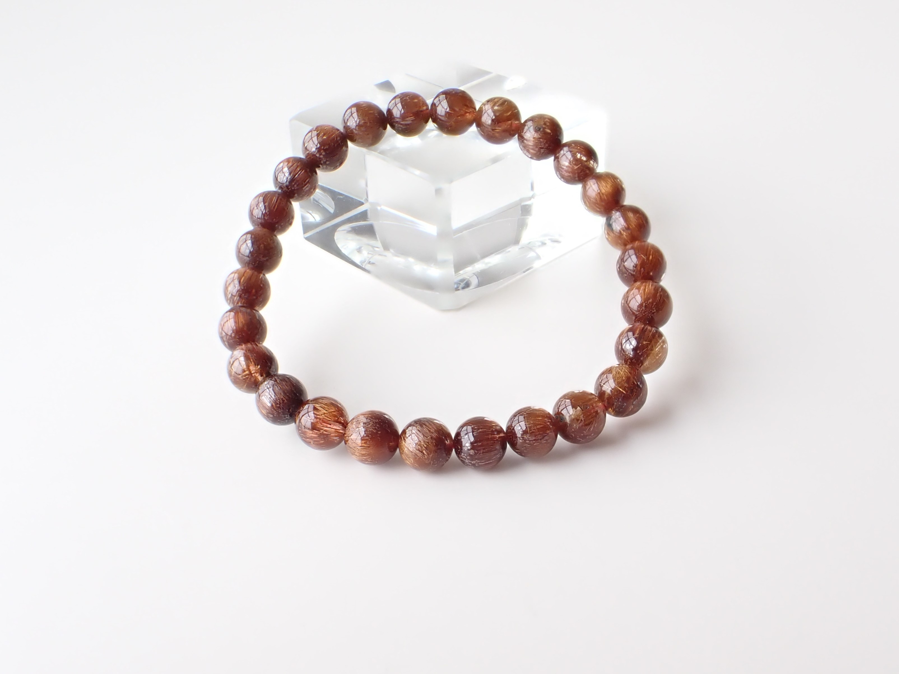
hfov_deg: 60.0
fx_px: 779
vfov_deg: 46.8
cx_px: 450
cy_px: 337
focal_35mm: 30
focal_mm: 5.4
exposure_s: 1/125
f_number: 3.2
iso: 125
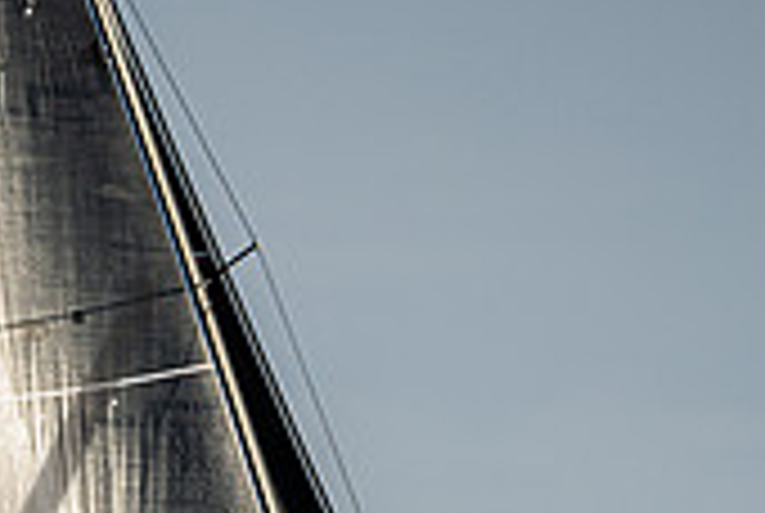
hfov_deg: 1.7
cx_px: 110
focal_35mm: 1191
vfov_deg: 1.2
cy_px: 1037
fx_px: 25353
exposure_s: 1/1000
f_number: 5
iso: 140
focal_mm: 260
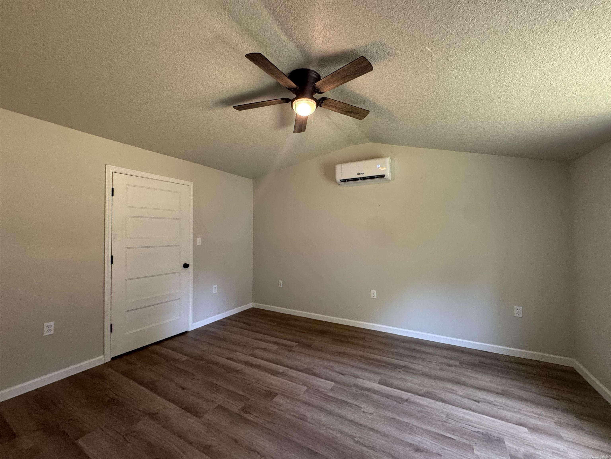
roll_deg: -0.7
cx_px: 306
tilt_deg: +0.7
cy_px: 230
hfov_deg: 102.1
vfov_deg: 85.7
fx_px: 247
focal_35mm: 14
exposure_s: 1/60
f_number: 2.2
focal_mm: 2.22
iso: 250
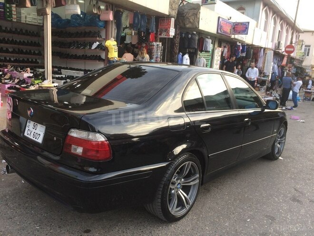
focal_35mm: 29
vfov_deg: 48.2
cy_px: 118
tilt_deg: -11.2
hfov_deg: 61.7
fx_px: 263
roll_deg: -3.7
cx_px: 157
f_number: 2.2
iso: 64
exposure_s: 1/100
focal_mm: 4.15
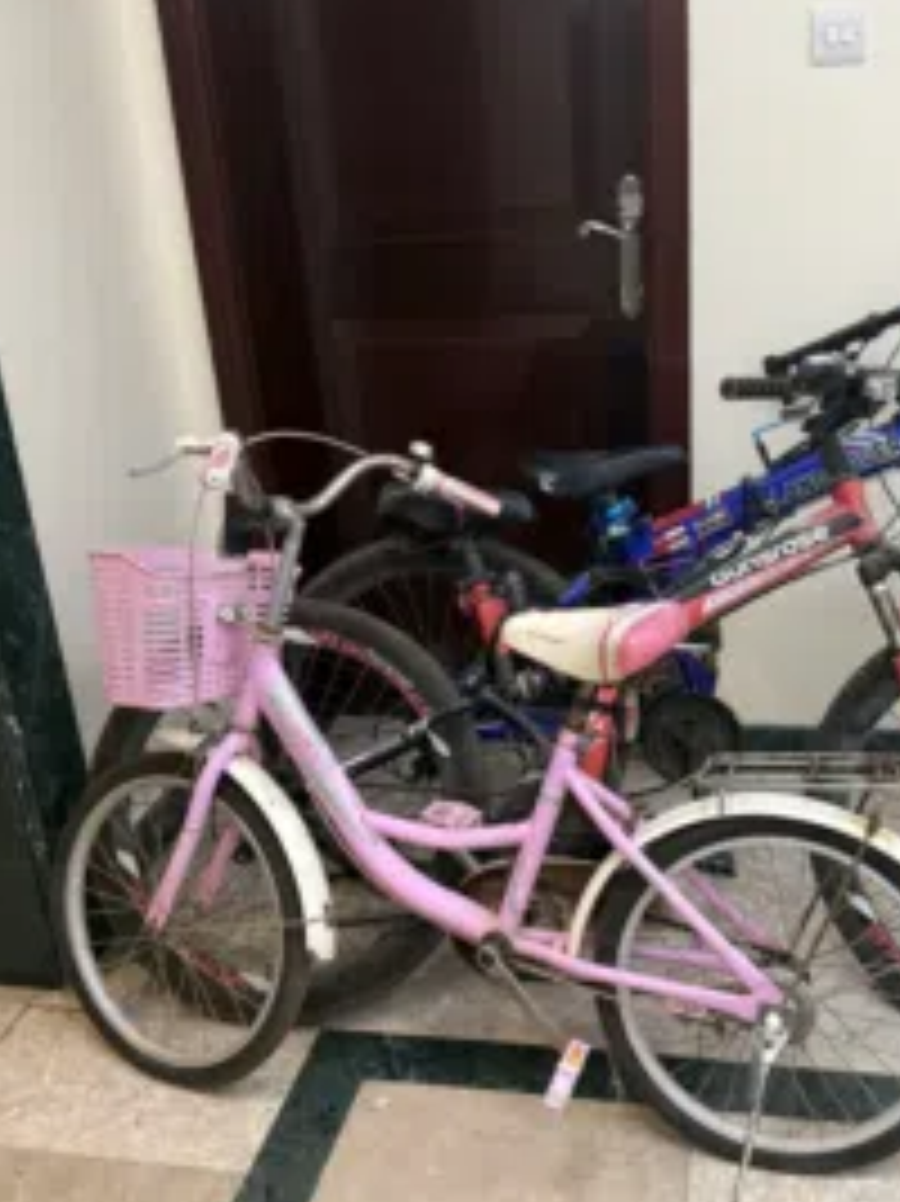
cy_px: 626
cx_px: 526
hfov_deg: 39.5
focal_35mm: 36
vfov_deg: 51.4
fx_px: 1249
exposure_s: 1/33
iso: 640
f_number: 1.78
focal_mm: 6.76
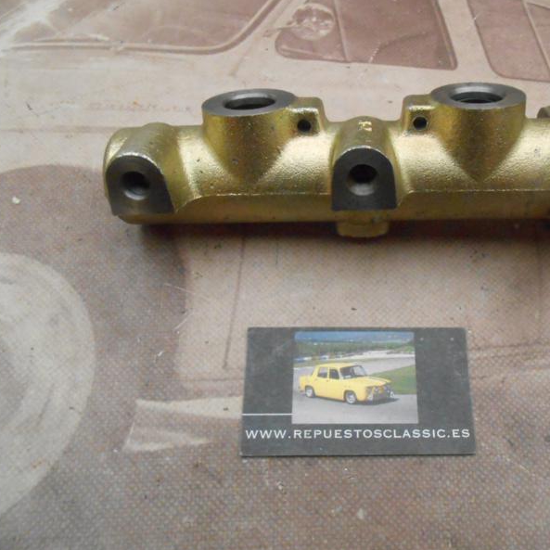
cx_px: 357
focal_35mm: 31
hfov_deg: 51.7
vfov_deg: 52.5
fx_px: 557
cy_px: 275
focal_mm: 4.6
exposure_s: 1/20
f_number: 3.5
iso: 800
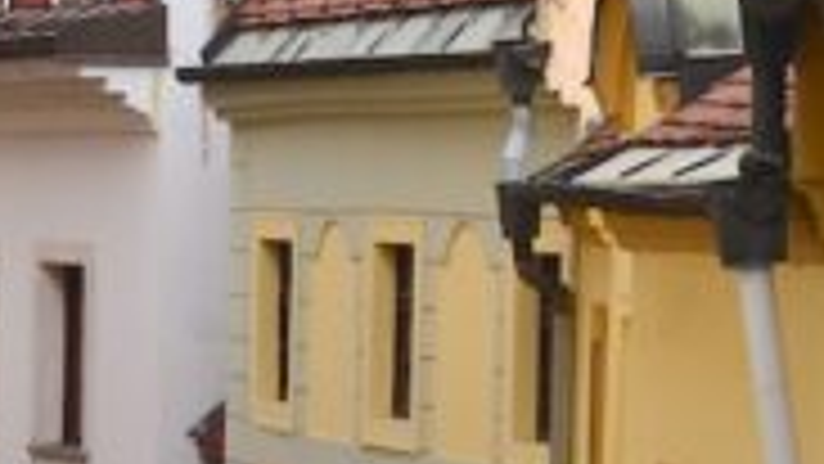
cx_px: -851
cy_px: 487
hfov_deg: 7.9
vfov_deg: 4.6
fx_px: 5703
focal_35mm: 261
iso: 400
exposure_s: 1/125
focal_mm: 38
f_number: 9
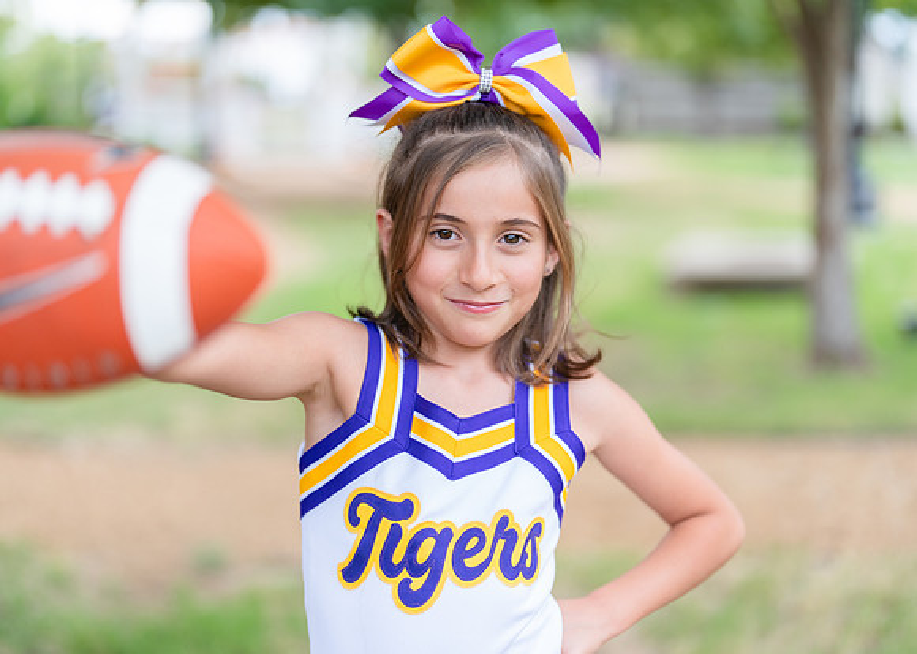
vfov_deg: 26.4
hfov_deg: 36.4
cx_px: 458
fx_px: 1393
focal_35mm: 54
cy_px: 327
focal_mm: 50
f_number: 1.2
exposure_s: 1/400
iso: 200
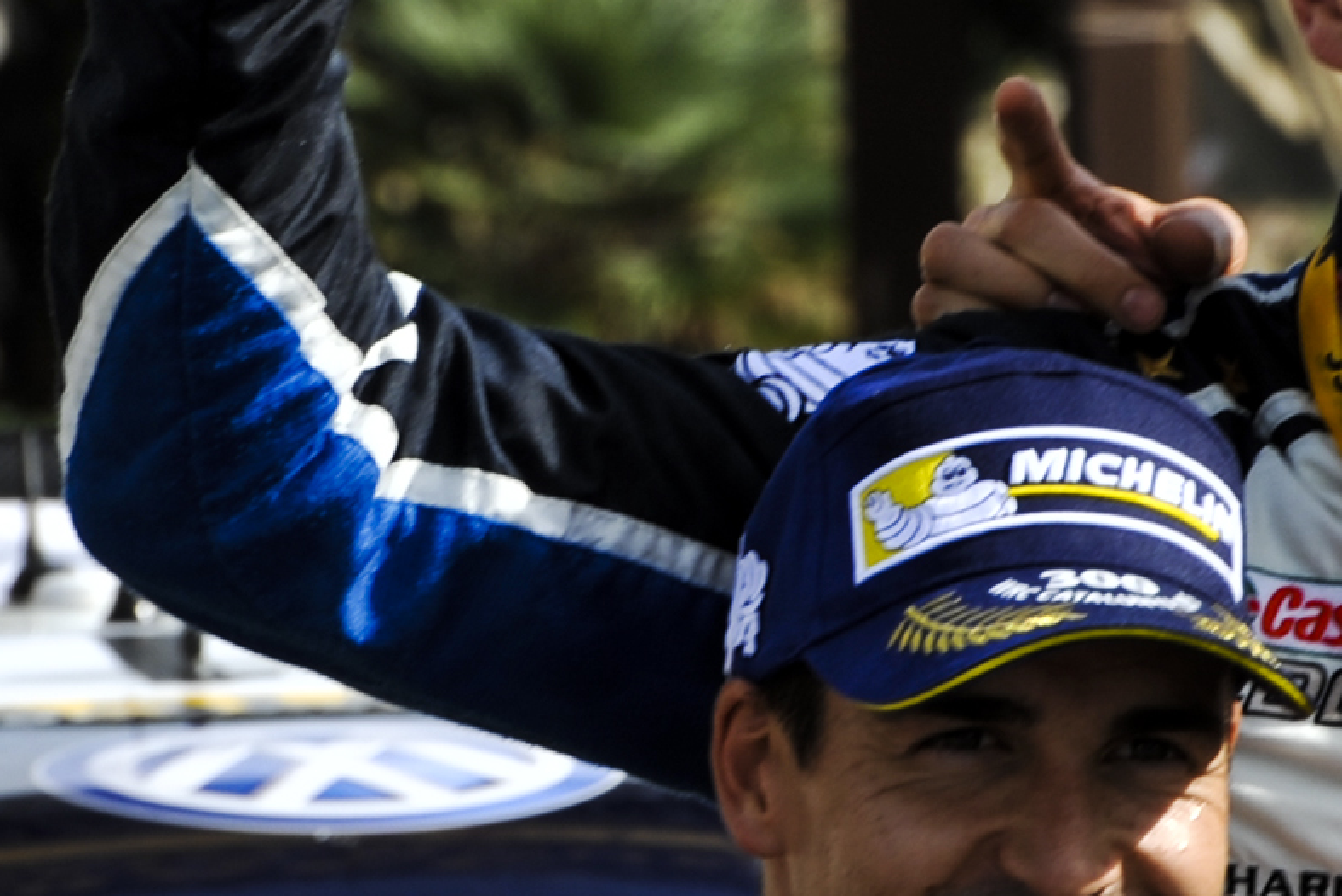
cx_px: 2422
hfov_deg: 2.7
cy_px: 756
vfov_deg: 1.8
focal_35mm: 761
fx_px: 28377
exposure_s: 1/160
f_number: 13
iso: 125
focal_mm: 200
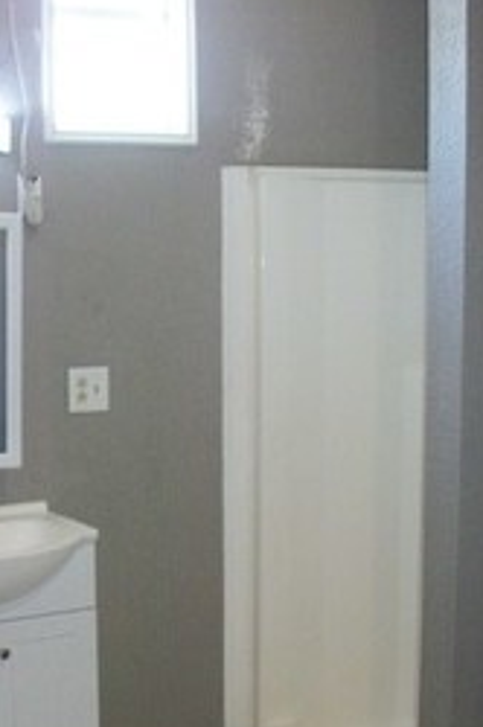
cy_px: 436
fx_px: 1291
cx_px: 99
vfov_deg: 31.4
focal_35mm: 64
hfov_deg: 20.9
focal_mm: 5.7
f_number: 2.9
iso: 250
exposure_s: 1/30
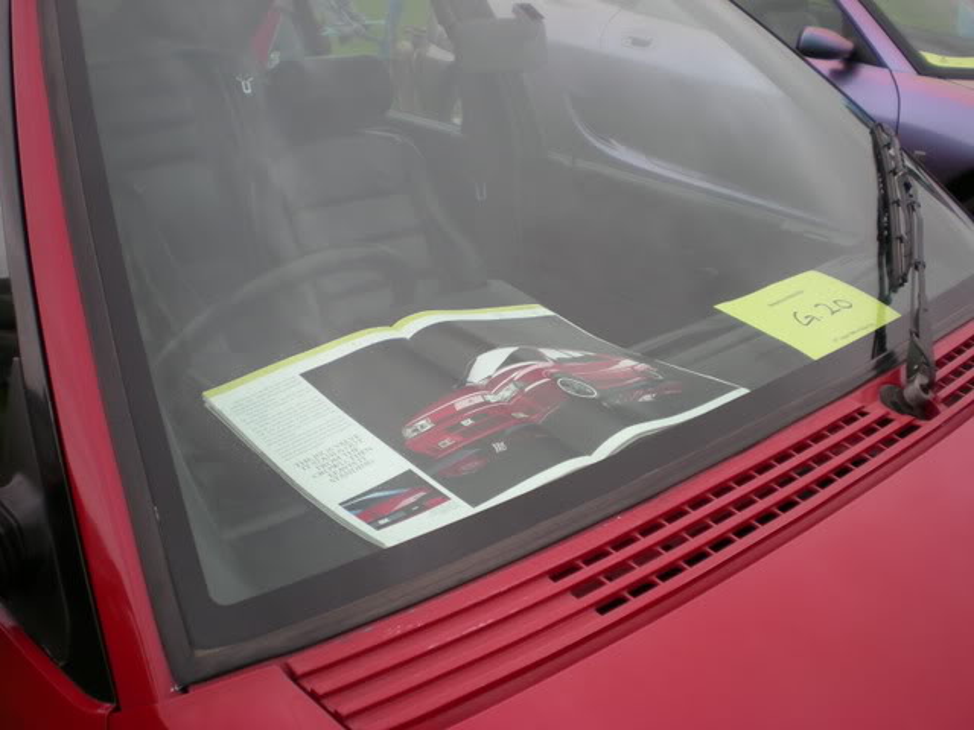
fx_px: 1069
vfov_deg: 37.7
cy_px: 365
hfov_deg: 49.0
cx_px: 487
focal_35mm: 38
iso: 50
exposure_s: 1/188
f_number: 3.1
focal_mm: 6.3
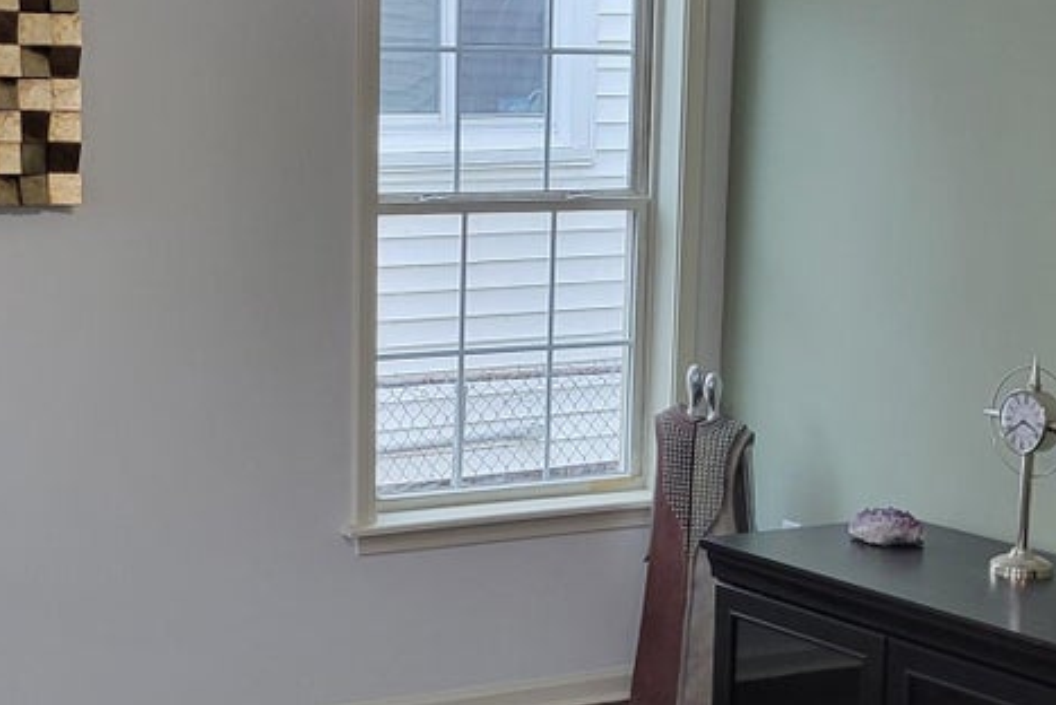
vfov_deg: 17.3
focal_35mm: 79
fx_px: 2319
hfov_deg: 25.6
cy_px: 456
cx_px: 483
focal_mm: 5.4
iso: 160
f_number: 1.8
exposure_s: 1/120
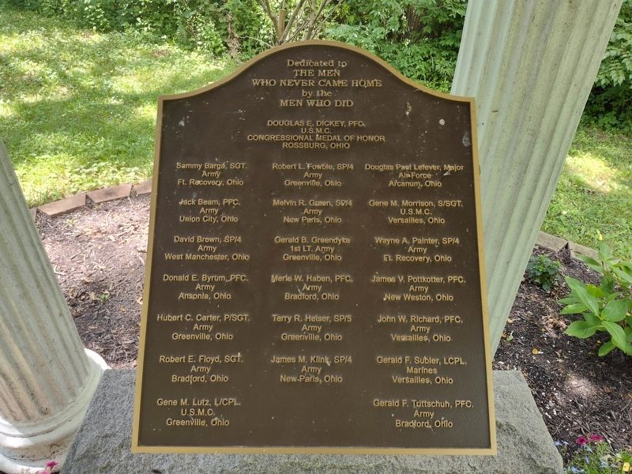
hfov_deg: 73.9
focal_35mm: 23
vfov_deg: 58.9
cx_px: 316
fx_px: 420
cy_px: 237
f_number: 1.8
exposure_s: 1/120
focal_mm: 5.56
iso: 180
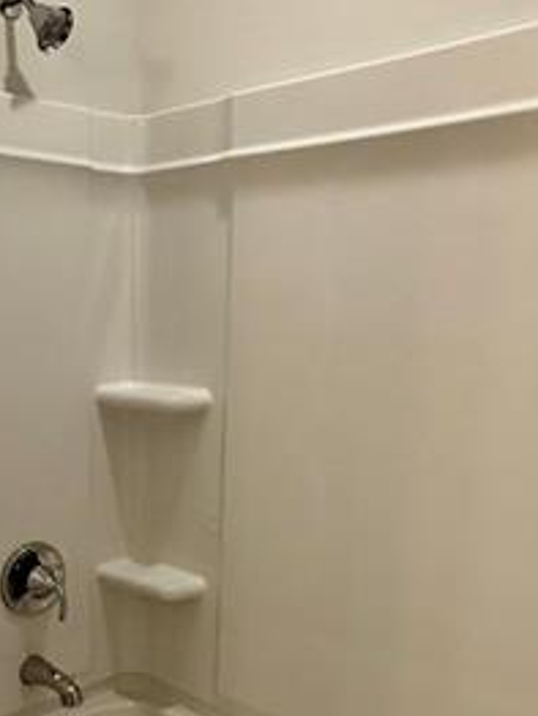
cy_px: 519
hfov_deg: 34.6
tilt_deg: -13.0
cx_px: 150
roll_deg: -0.7
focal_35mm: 41
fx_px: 848
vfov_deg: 44.5
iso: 125
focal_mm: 2.22
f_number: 2.2
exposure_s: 1/120
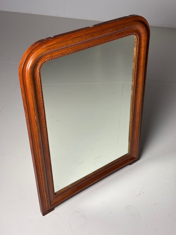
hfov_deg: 30.3
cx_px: 88
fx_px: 325
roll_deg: -3.0
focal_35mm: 48
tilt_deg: -37.9
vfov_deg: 39.7
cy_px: 118
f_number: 1.78
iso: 125
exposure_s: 1/100
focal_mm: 6.76
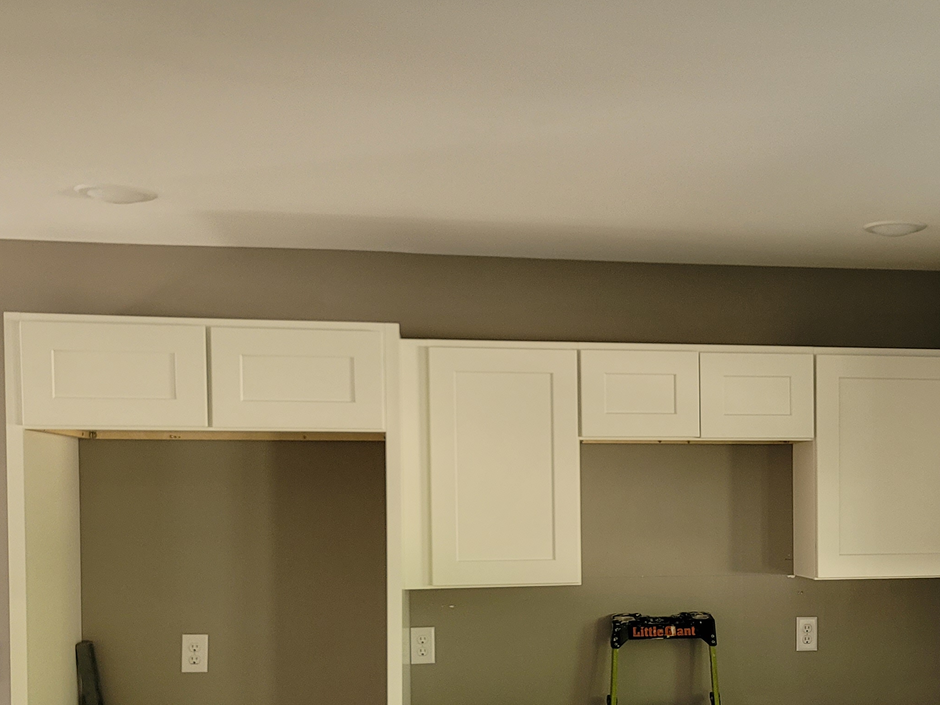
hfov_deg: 37.3
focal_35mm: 49
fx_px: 1331
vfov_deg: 29.2
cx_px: 769
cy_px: 536
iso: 250
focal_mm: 7
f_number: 1.8
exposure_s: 1/60
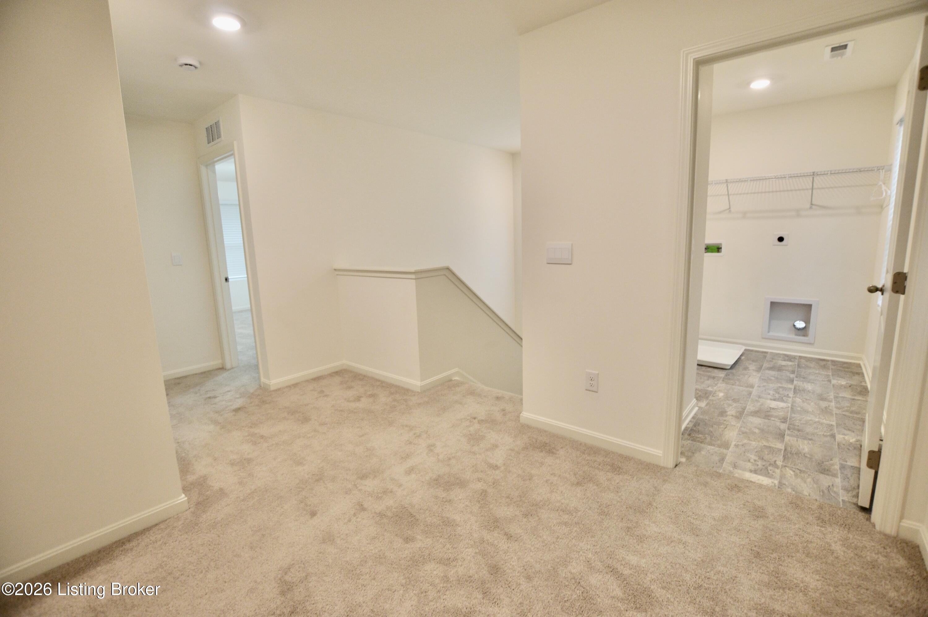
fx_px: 386
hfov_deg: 100.4
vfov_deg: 77.2
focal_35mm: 15
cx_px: 464
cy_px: 308
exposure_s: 1/60
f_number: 3.5
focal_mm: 10
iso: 640
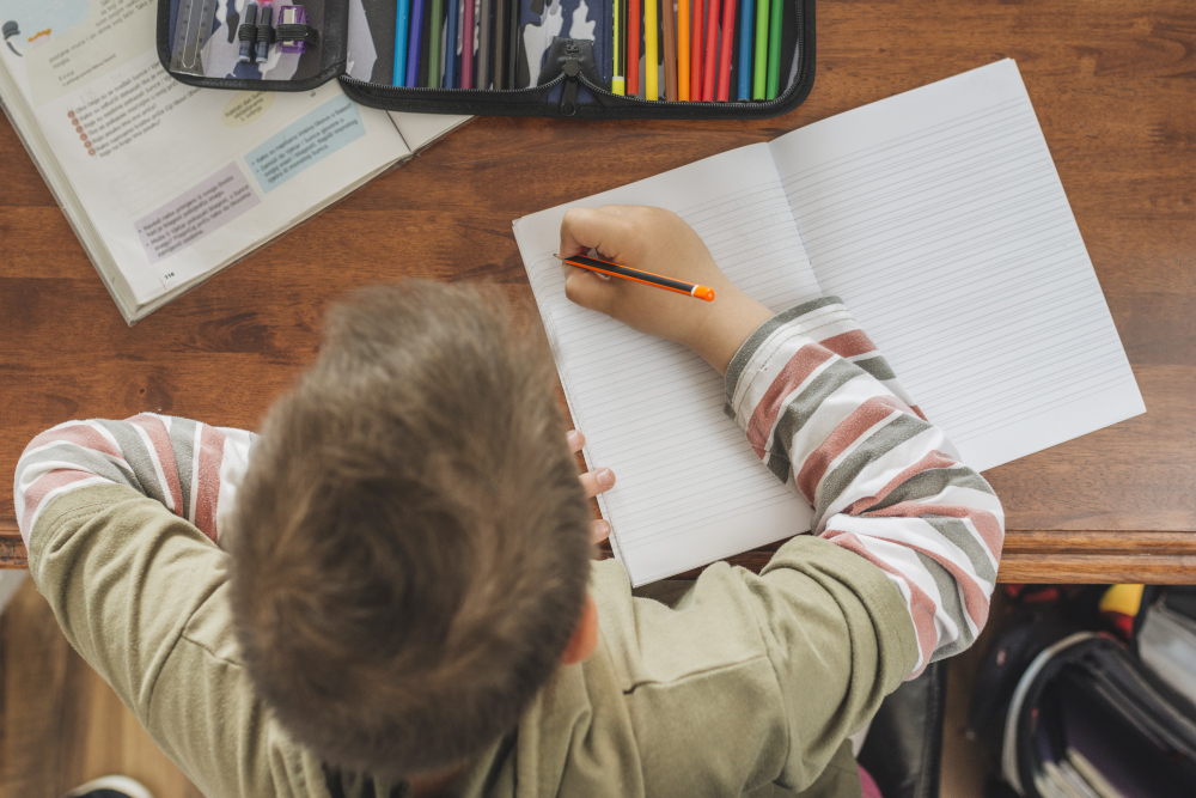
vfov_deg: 25.8
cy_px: 399
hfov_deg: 37.8
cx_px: 598
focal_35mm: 52
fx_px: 1744
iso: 200
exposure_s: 1/125
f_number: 2.5
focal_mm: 35
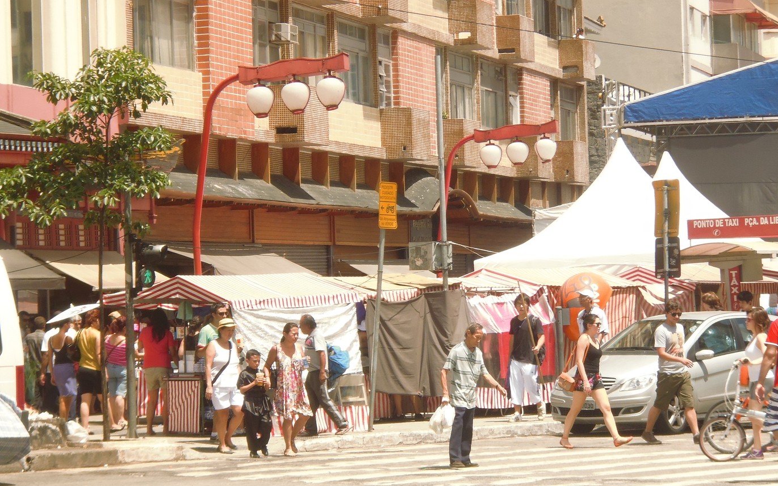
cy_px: 225
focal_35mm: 130
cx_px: 397
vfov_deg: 10.1
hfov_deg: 16.1
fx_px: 2756
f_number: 6.9
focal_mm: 21.5
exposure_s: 1/160
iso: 100
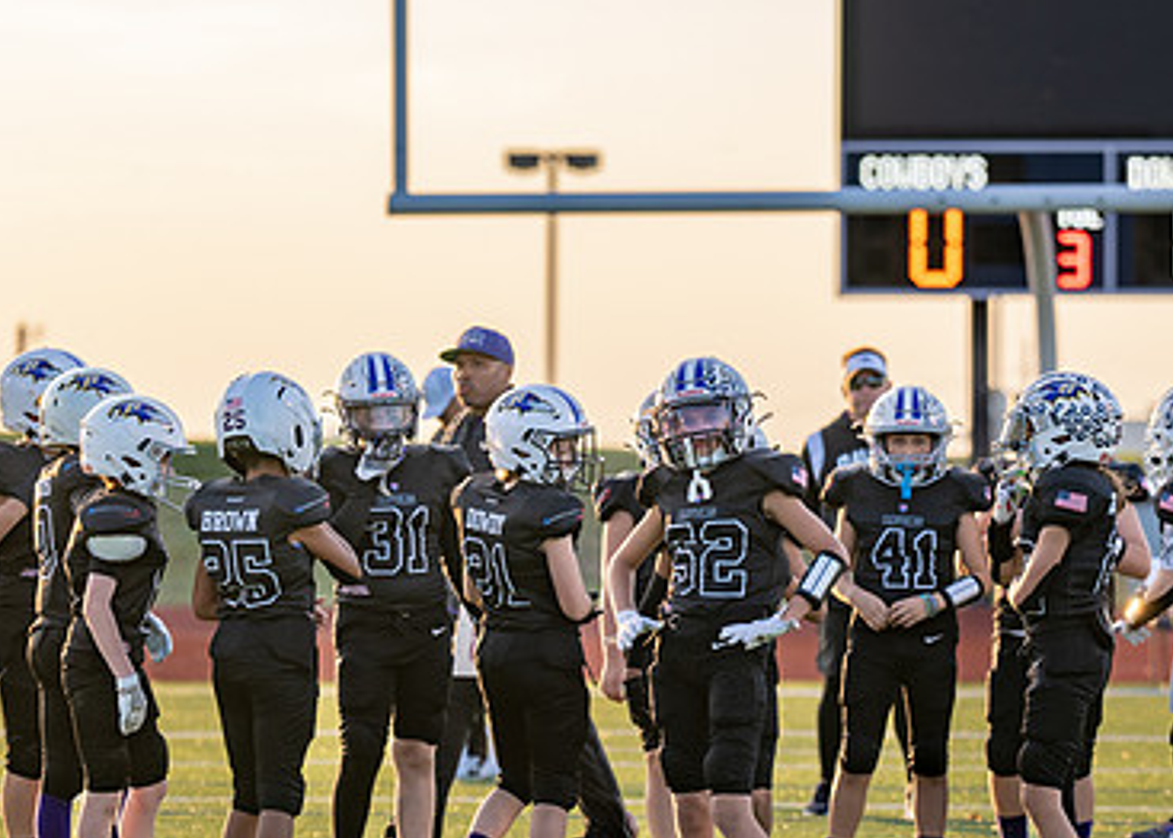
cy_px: 644
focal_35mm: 278
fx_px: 9260
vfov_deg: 5.2
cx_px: 569
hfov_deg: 7.2
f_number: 2.8
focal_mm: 135
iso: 100
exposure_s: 1/400
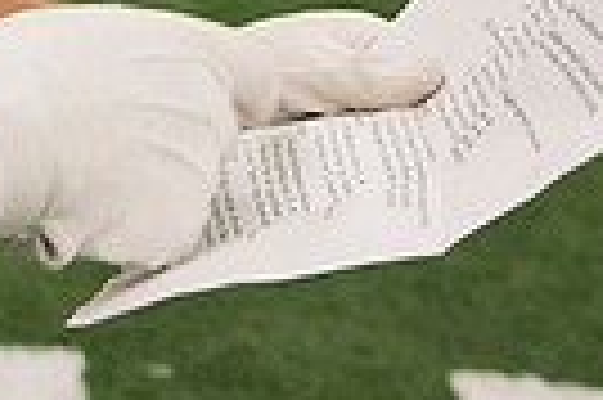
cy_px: -299
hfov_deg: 18.7
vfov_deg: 12.2
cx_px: -112
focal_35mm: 104
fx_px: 1740
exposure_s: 1/400
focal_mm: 24
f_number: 4
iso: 3200
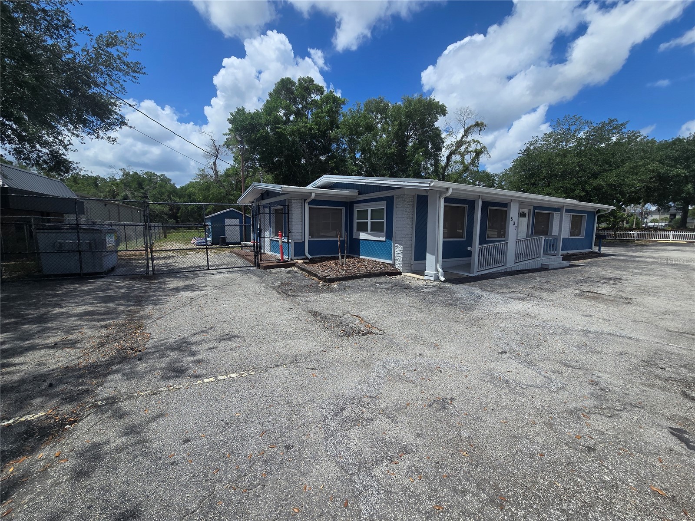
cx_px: 348
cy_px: 260
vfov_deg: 89.9
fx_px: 261
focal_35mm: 13
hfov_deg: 106.2
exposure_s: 1/3550
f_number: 2.2
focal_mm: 2.2
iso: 50
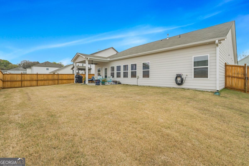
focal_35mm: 16
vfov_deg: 73.7
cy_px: 83
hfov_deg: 96.7
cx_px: 124
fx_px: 111
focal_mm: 16
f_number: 8
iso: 320
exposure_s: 1/250
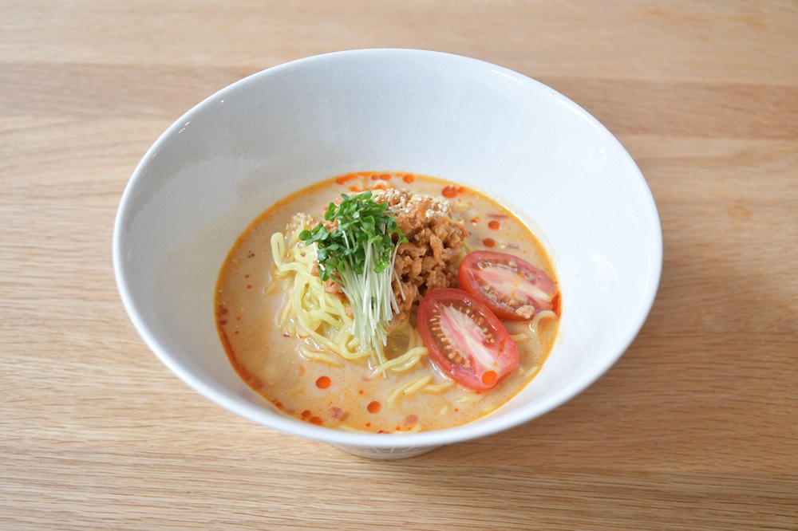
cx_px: 399
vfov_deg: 31.9
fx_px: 931
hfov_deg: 46.4
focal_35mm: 42
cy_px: 266
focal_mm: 28
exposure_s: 1/100
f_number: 4.5
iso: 800
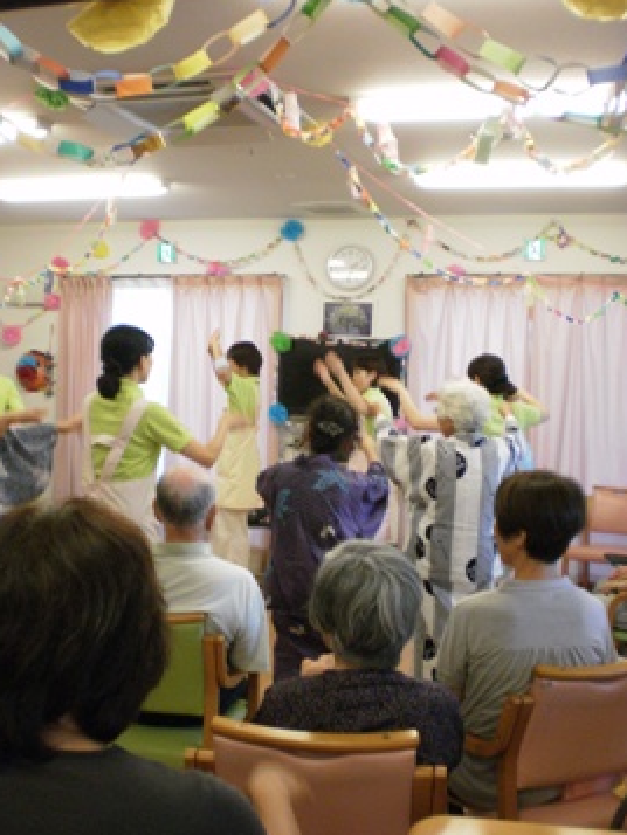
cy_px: 463
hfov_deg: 32.8
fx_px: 1062
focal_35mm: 44
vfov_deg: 42.9
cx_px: 259
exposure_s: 1/80
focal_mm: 6.3
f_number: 3.1
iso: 400
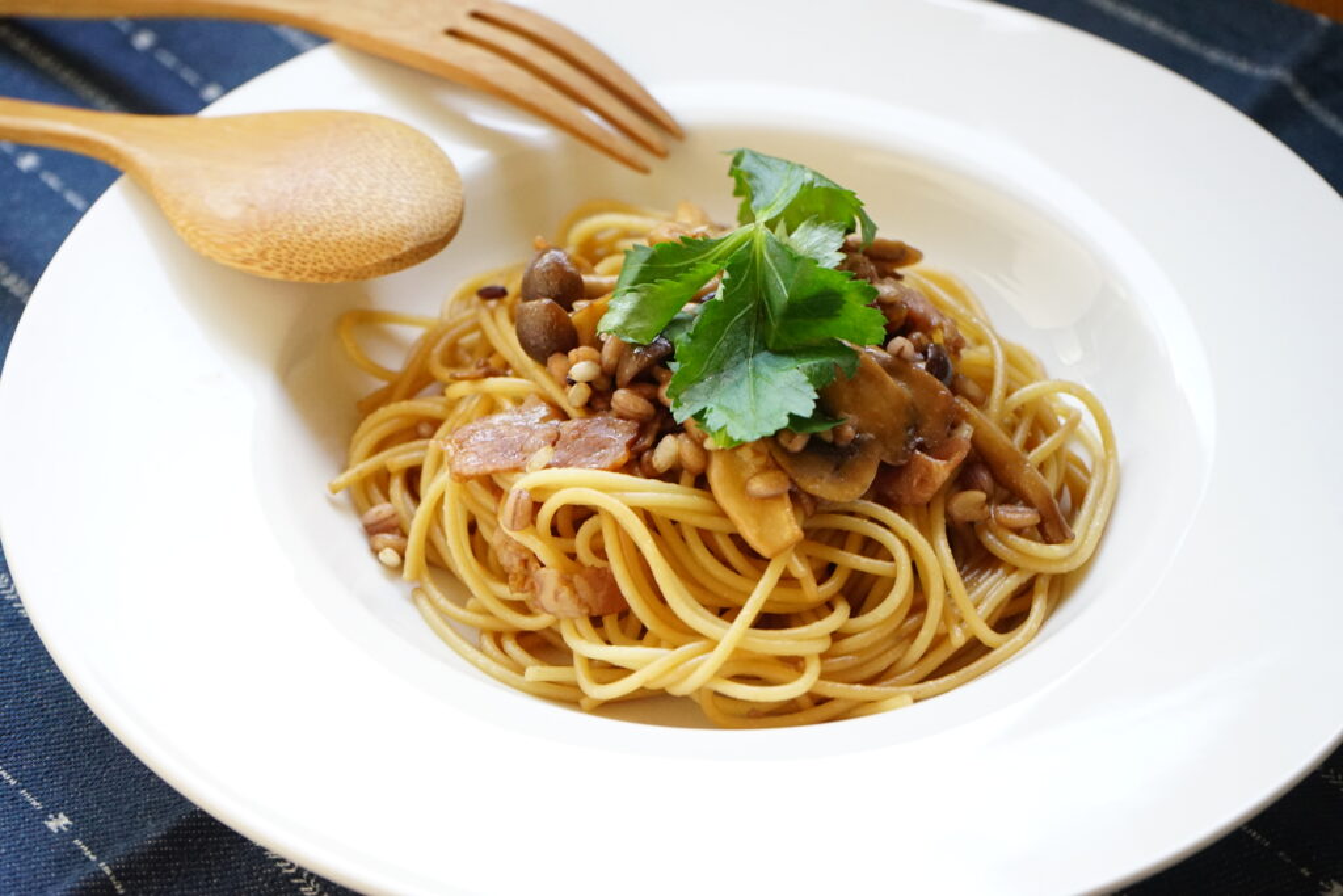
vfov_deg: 19.5
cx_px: 672
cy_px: 448
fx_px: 2612
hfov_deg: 28.8
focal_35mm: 70
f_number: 8
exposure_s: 1/60
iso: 3200
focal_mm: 70
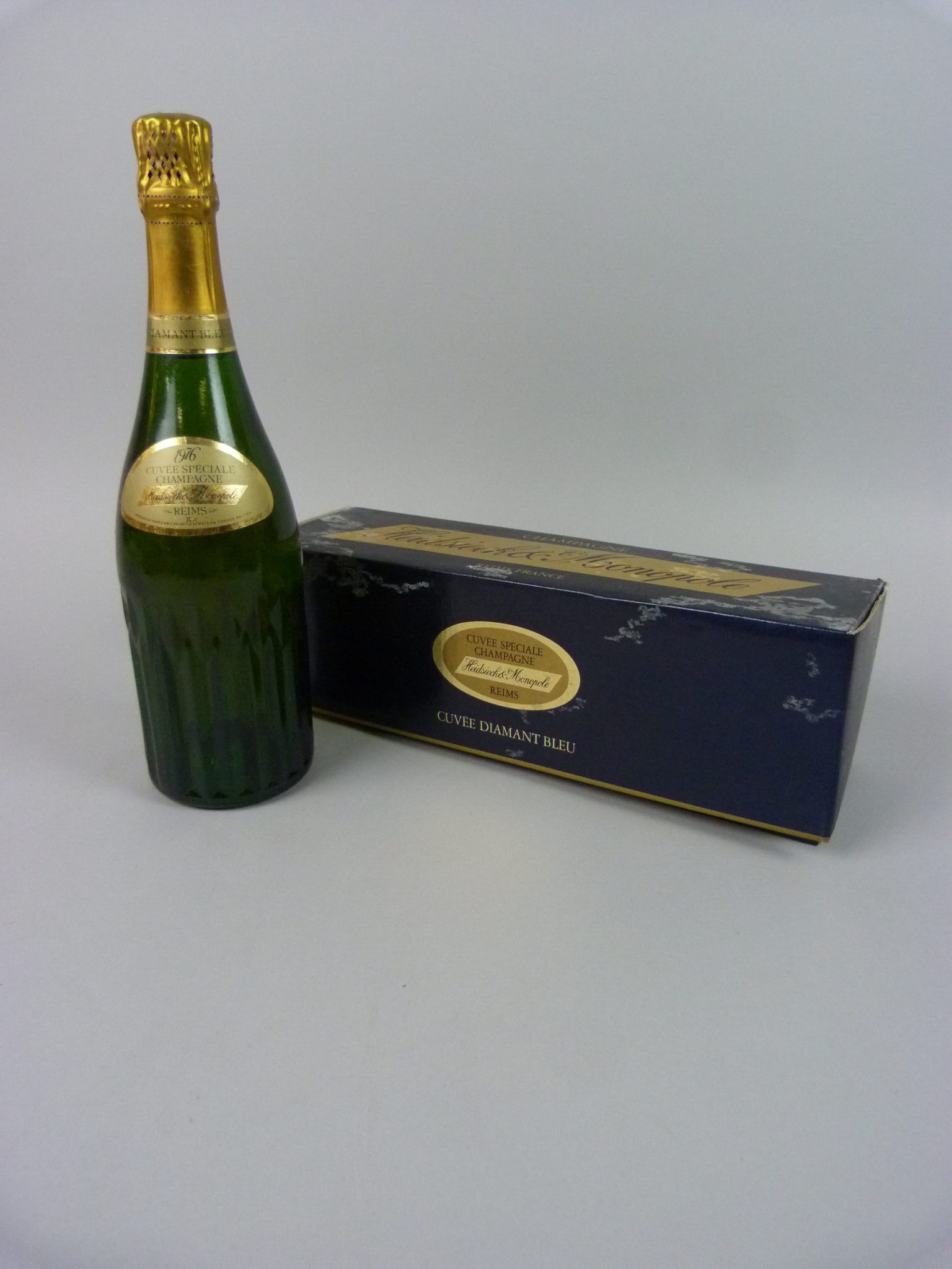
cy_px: 634
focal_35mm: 25
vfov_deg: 69.4
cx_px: 476
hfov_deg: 54.9
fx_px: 917
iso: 400
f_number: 2.8
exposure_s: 1/40
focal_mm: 4.5
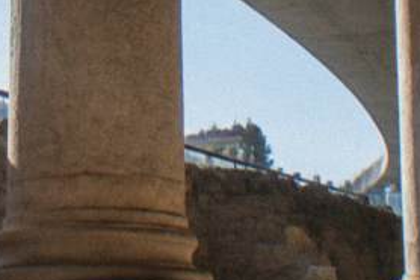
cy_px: 163
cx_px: 190
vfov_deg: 10.9
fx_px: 1469
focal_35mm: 126
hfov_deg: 16.3
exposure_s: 1/40
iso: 1250
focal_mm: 35
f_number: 8
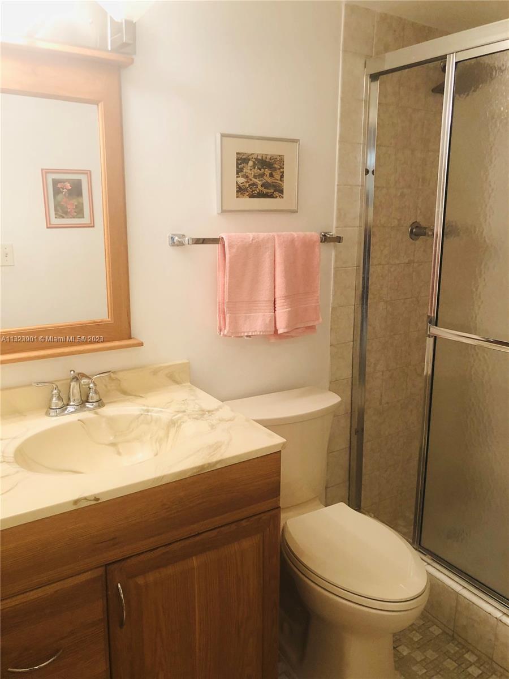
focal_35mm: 28
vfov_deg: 63.4
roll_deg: +0.5
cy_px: 340
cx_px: 254
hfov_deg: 49.7
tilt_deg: -10.7
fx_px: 549
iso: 40
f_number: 1.8
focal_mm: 4
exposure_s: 1/17
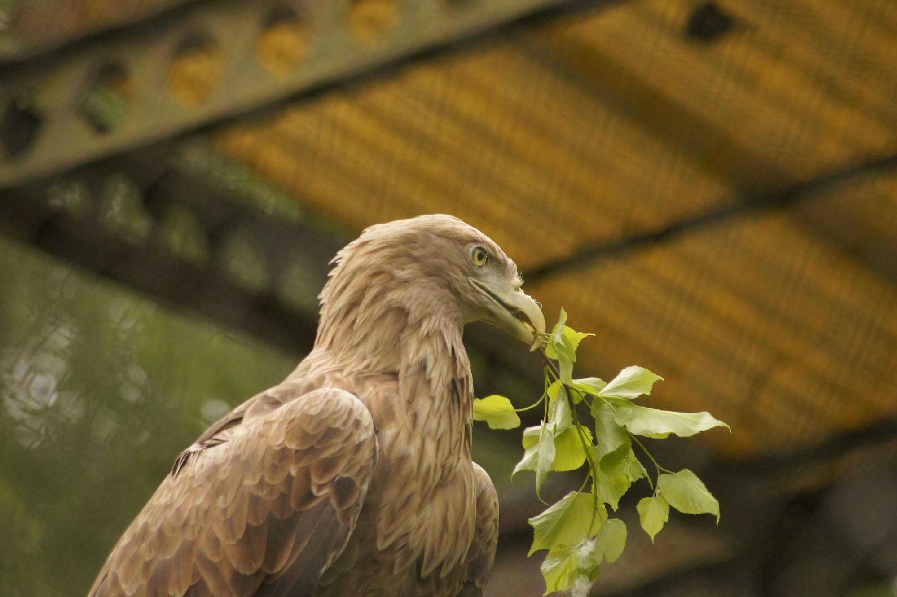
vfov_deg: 5.6
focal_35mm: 246
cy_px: 300
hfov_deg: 8.4
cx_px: 445
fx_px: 6126
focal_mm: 160
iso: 1600
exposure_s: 1/320
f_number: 5.6
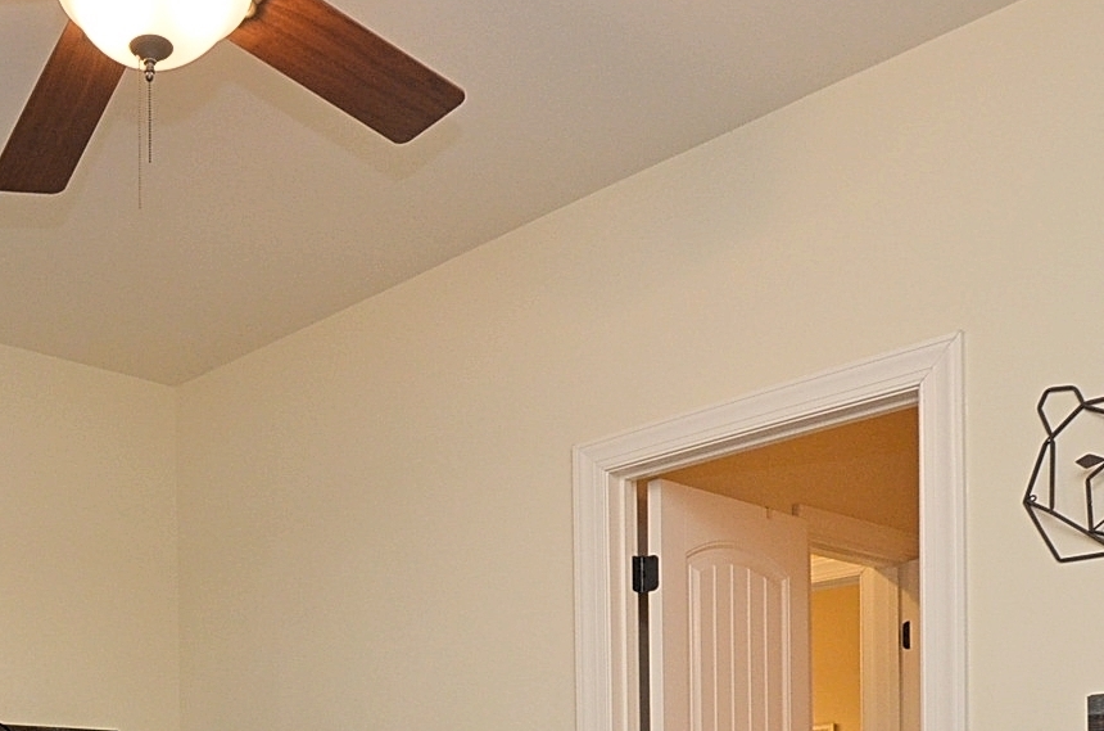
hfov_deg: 41.7
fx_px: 1316
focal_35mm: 43
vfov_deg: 27.7
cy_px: 847
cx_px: 98
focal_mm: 10
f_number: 5.6
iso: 400
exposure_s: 1/60
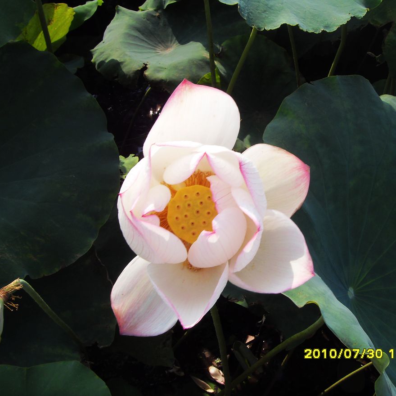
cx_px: 213
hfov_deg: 36.0
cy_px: 194
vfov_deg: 36.1
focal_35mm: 47
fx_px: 608
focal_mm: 6.6
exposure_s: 1/250
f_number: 6.2
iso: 80
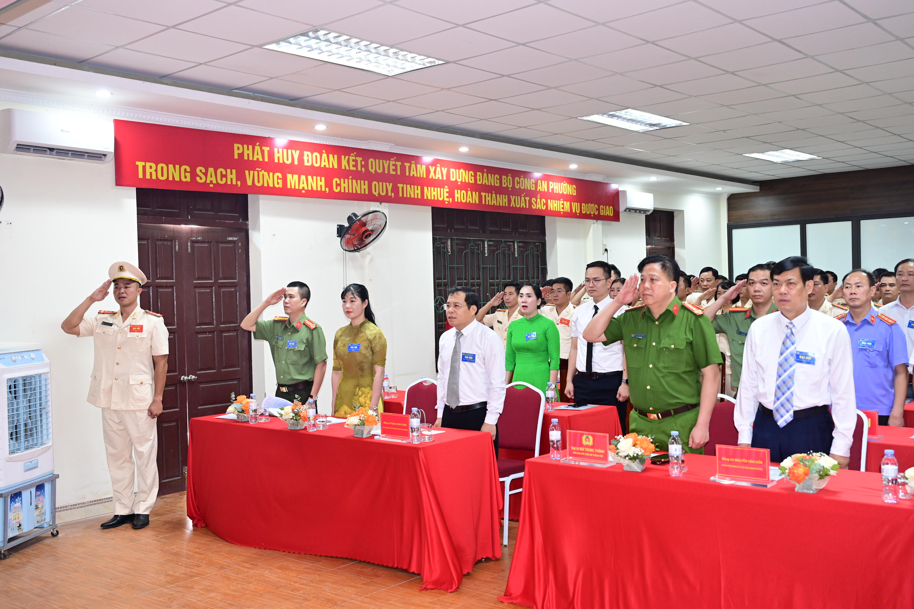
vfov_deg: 37.9
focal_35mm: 35
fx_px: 889
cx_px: 457
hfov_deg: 54.4
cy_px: 304
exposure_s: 1/100
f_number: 4
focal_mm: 35
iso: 2000
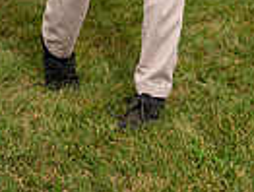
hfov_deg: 17.4
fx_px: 824
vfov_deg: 11.4
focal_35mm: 112
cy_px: -240
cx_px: 184
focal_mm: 34
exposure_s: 1/250
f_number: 8
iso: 100
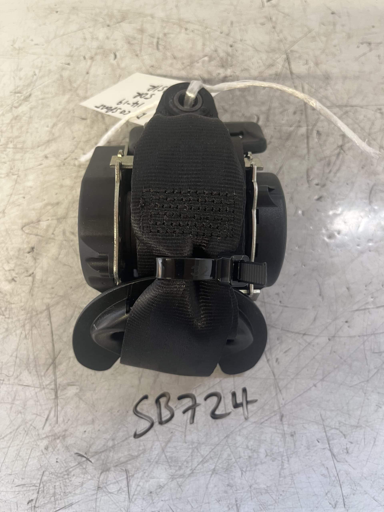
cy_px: 256
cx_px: 192
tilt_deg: -73.2
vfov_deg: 67.3
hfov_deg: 53.1
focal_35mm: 26
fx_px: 385
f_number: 1.6
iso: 100
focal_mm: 5.1
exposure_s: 1/50
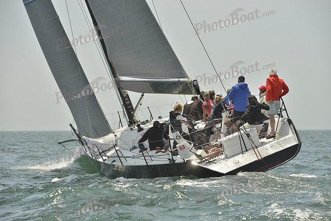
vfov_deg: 8.3
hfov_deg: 12.4
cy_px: 110
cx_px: 166
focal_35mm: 165
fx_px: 1517
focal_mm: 165
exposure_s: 1/1250
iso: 280
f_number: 9
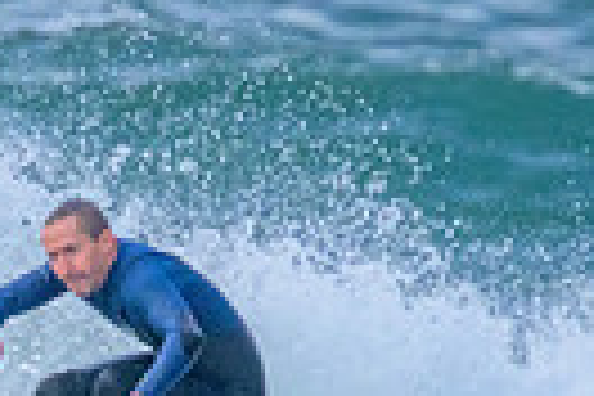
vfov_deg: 0.4
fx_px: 64180
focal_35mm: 3890
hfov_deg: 0.5
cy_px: 471
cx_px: -116
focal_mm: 800
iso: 3200
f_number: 11
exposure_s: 1/1250
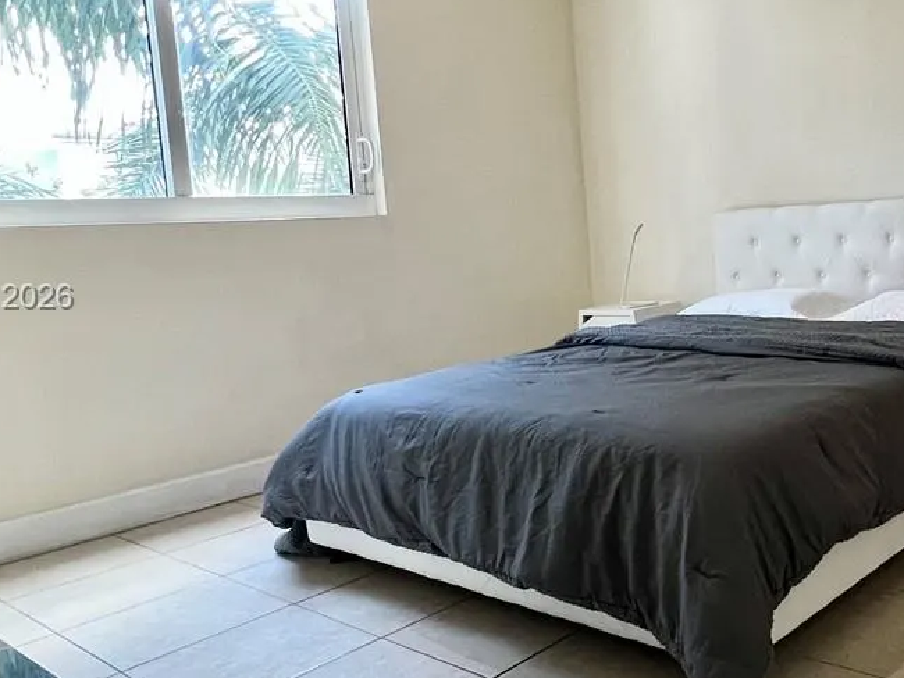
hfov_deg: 52.3
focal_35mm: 32
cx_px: 752
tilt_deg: -5.0
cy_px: 299
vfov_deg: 44.1
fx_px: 836
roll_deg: +3.8
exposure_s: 1/60
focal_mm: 1.57
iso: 200
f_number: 1.8
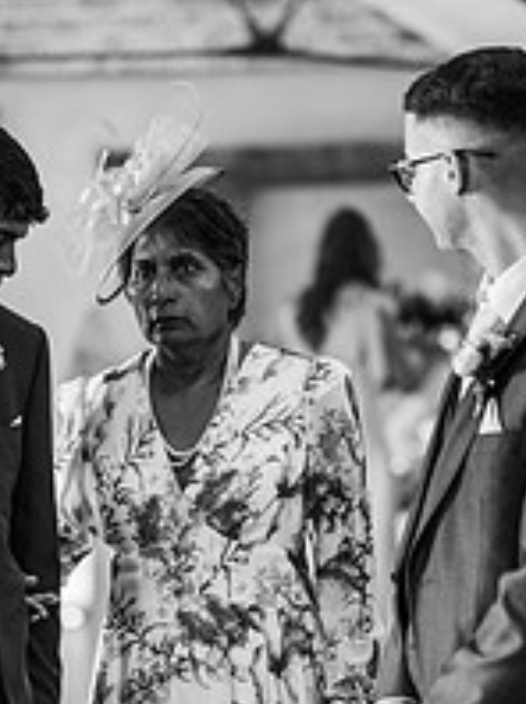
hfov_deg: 8.0
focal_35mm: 186
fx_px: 3777
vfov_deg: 10.6
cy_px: 516
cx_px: 162
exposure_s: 1/200
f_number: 1.8
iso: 900
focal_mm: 85
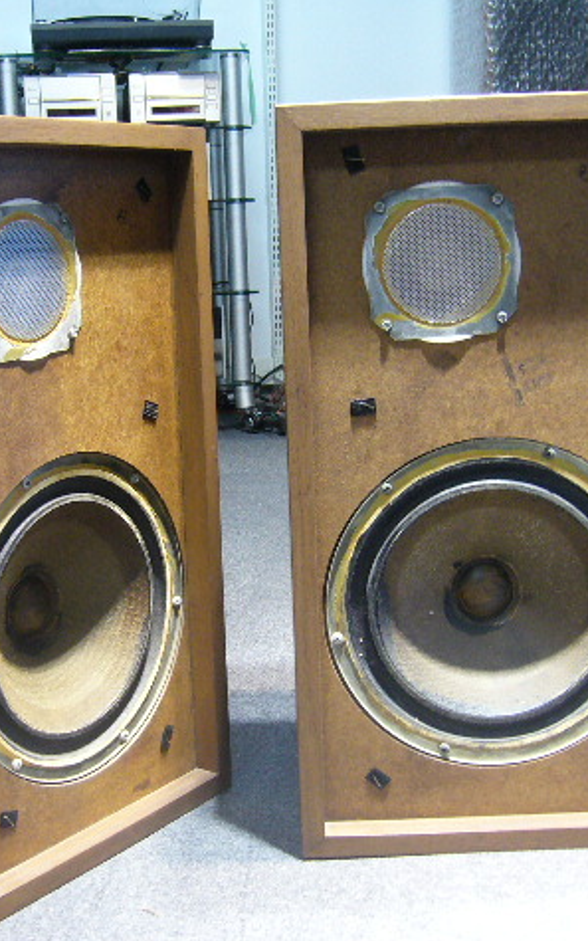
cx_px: 218
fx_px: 1282
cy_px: 471
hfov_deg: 25.8
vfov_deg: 40.3
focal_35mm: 50
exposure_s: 1/10
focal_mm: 5.8
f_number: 2.8
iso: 200
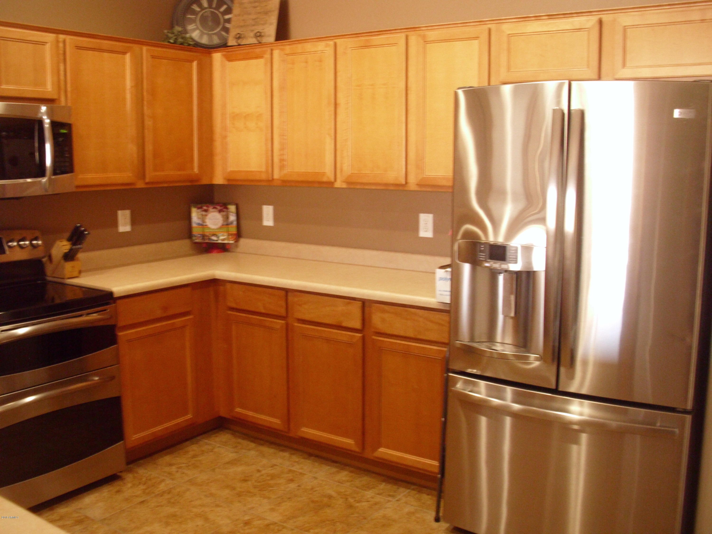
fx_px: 782
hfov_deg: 49.0
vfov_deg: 37.7
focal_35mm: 38
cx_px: 356
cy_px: 267
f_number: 2.9
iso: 400
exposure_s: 1/15
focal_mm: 6.3
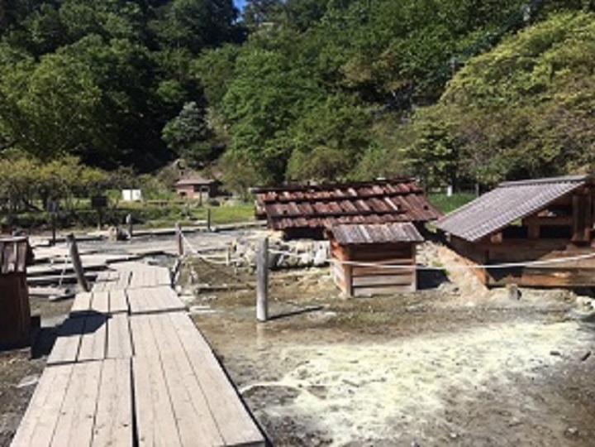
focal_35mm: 29
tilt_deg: -2.8
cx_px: 298
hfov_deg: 61.7
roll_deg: -0.1
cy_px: 224
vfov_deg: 48.2
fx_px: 498
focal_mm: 4.15
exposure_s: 1/1570
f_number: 2.2
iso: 25
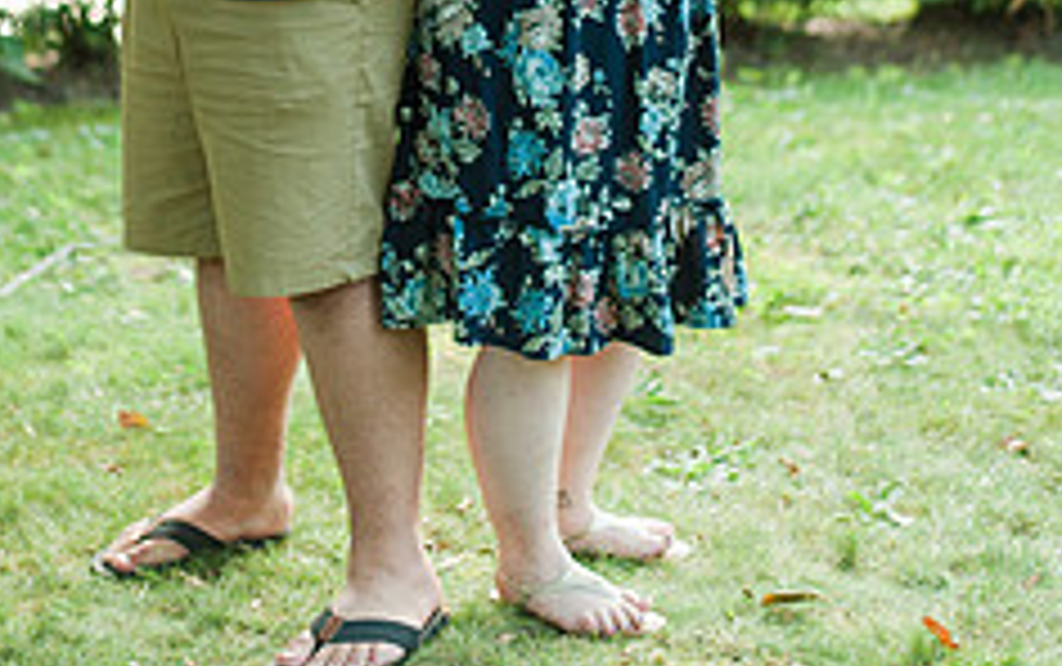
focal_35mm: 97
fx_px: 2810
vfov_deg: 13.1
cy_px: -176
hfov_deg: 21.4
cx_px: 407
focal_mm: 50
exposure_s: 1/640
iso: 640
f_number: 1.8
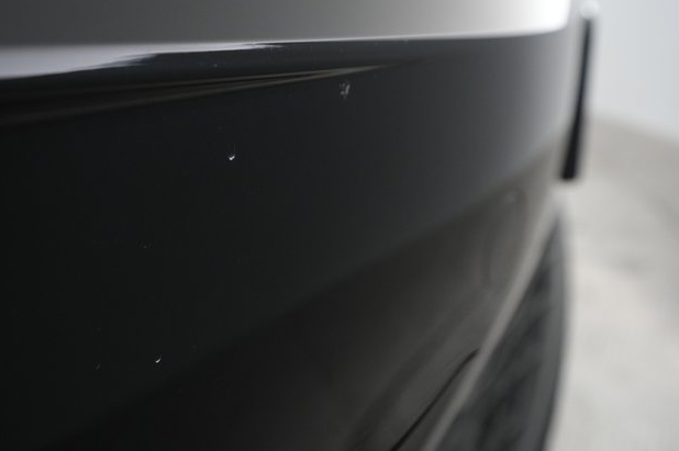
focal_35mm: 29
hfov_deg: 63.7
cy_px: 227
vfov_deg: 44.9
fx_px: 547
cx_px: 330
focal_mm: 28
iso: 4000
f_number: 4.5
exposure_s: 1/100
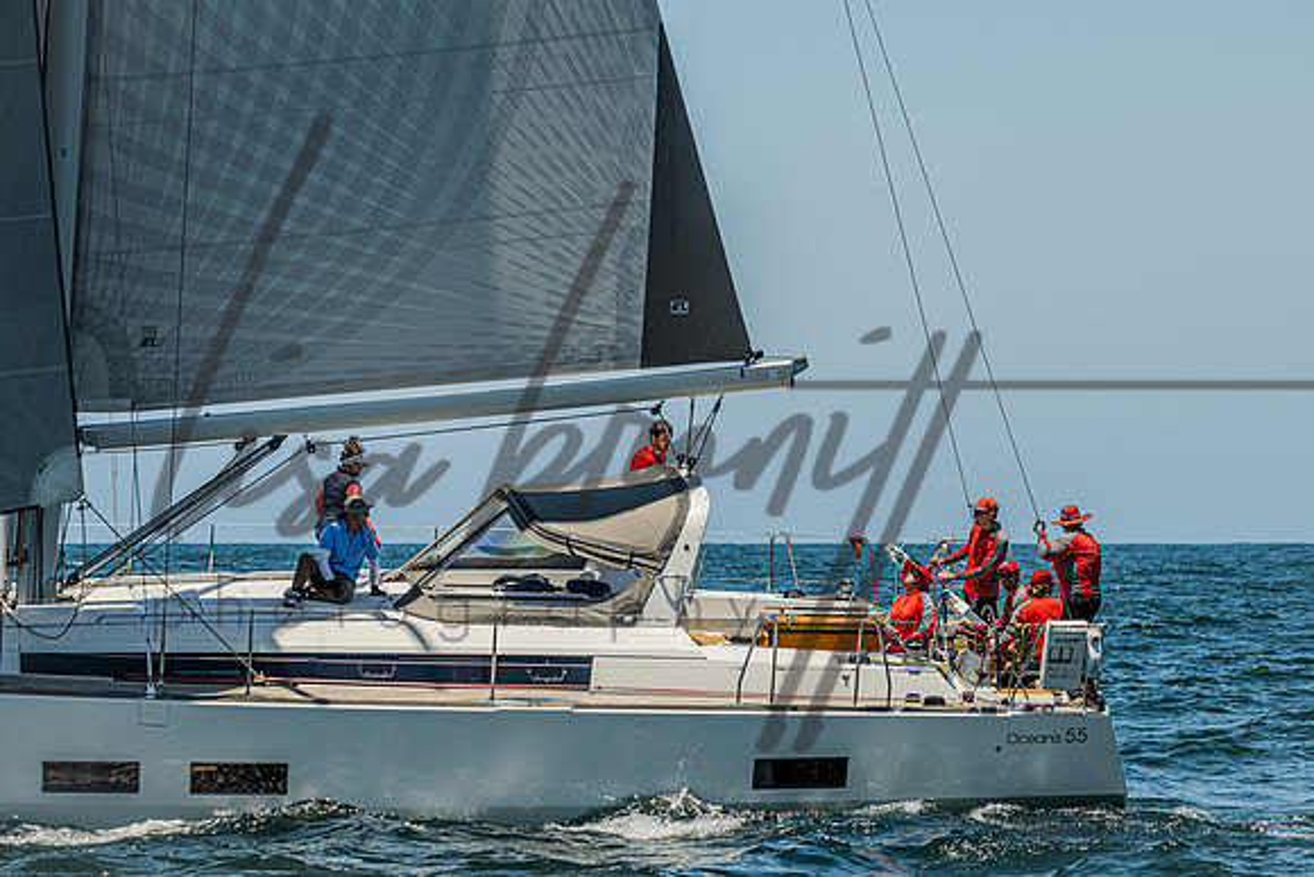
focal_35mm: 169
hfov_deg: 12.2
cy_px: 535
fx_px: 6159
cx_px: 808
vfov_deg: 8.1
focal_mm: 135
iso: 320
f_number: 5.6
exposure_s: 1/1600
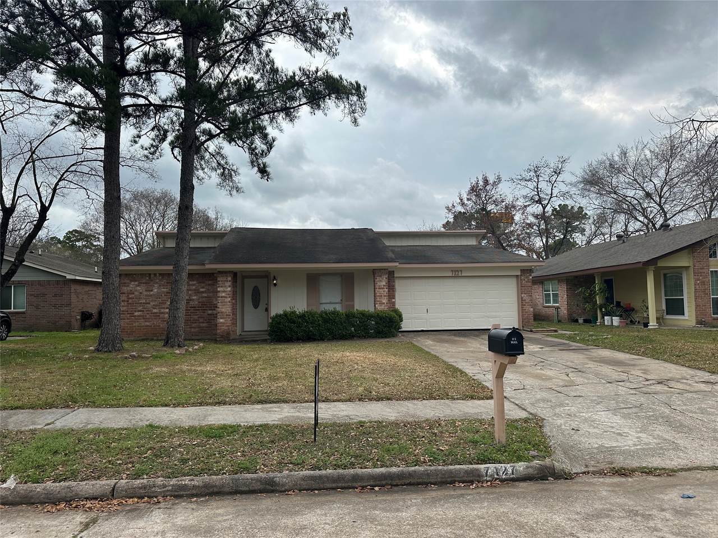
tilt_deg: +3.8
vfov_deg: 56.8
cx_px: 359
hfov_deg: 71.6
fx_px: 498
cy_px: 269
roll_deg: +0.7
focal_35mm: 24
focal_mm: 6.86
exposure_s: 1/3717
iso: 80
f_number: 1.78
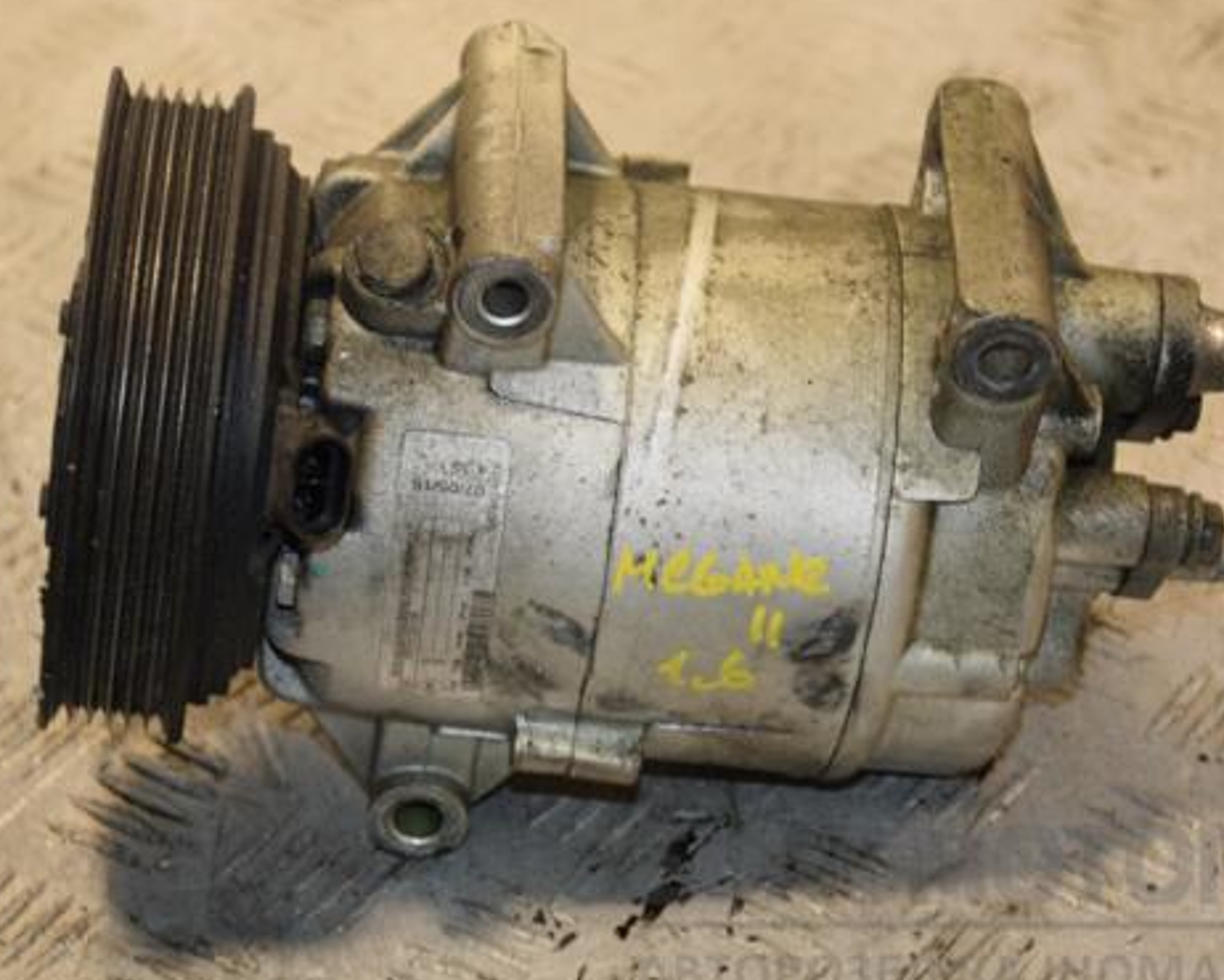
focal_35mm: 128
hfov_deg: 15.0
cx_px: 586
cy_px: 511
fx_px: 4639
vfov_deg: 12.1
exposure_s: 1/160
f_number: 5.3
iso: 800
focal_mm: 70
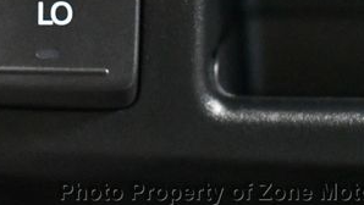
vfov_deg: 8.3
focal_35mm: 144
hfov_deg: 14.8
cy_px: -46
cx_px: 44
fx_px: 1391
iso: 12800
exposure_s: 1/50
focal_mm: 32
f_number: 4.5
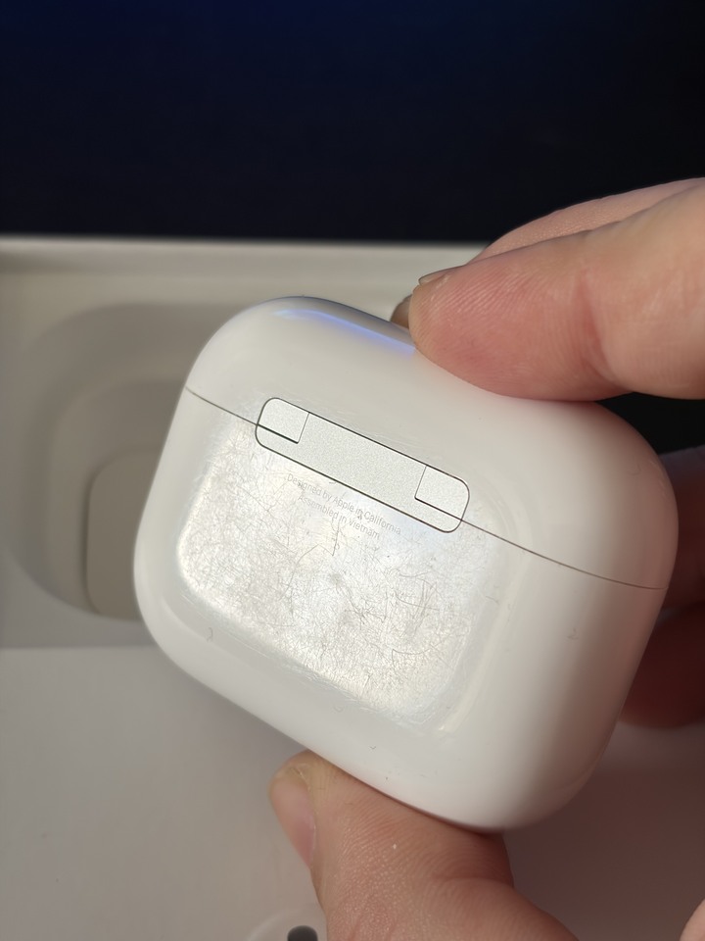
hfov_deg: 28.0
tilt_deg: -50.8
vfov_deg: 36.8
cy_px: 470
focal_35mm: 52
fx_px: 1412
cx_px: 352
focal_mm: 5.96
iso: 50
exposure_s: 1/82
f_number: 1.6
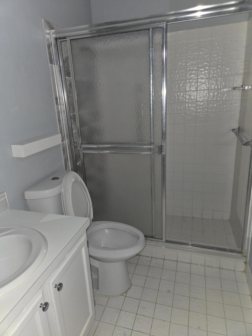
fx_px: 223
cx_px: 126
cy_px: 168
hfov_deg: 58.9
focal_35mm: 23
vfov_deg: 73.9
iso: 125
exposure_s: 1/24
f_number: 1.8
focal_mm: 5.4
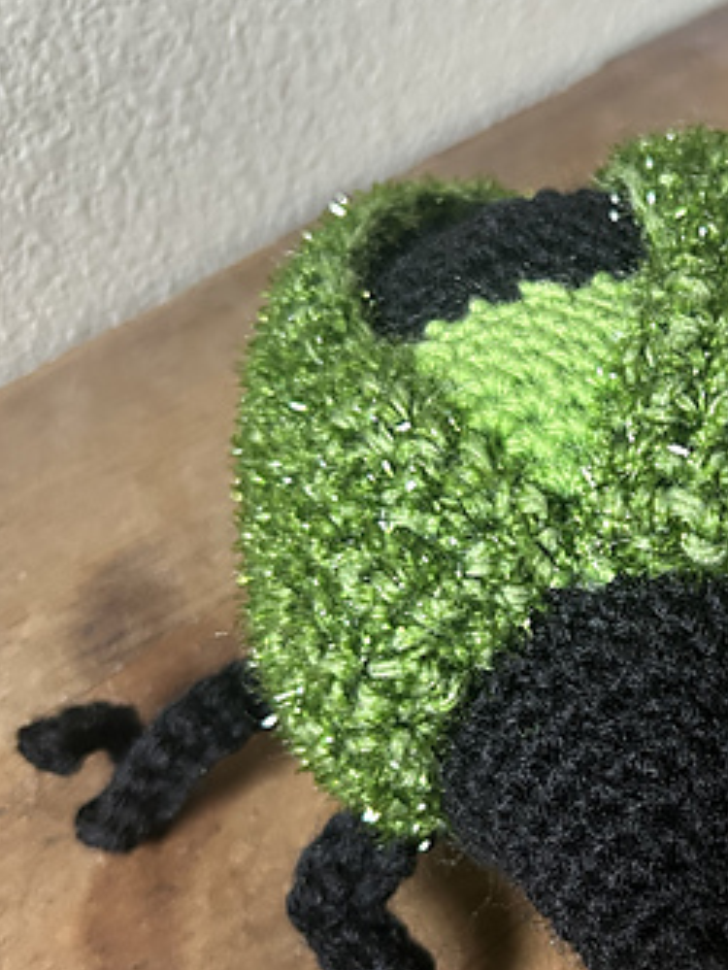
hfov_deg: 27.8
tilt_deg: -53.9
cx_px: 684
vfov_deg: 38.0
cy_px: 585
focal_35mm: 50
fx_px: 1401
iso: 500
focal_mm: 5.7
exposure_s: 1/48
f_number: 1.5
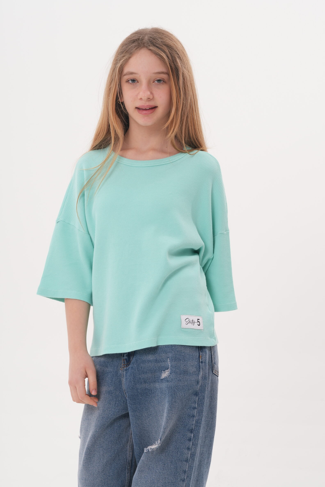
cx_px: 162
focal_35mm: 125
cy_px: 244
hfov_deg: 11.0
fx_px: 1693
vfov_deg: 16.4
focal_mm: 125
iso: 200
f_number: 14
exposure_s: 1/125
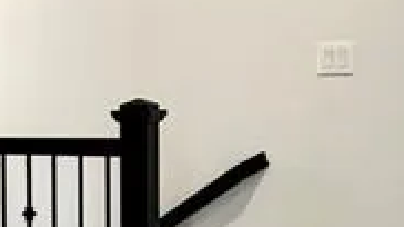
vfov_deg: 14.0
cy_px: 151
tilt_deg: -3.0
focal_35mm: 86
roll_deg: +0.9
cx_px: -144
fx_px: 920
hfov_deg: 21.9
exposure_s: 1/60
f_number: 2.2
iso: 160
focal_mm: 2.22
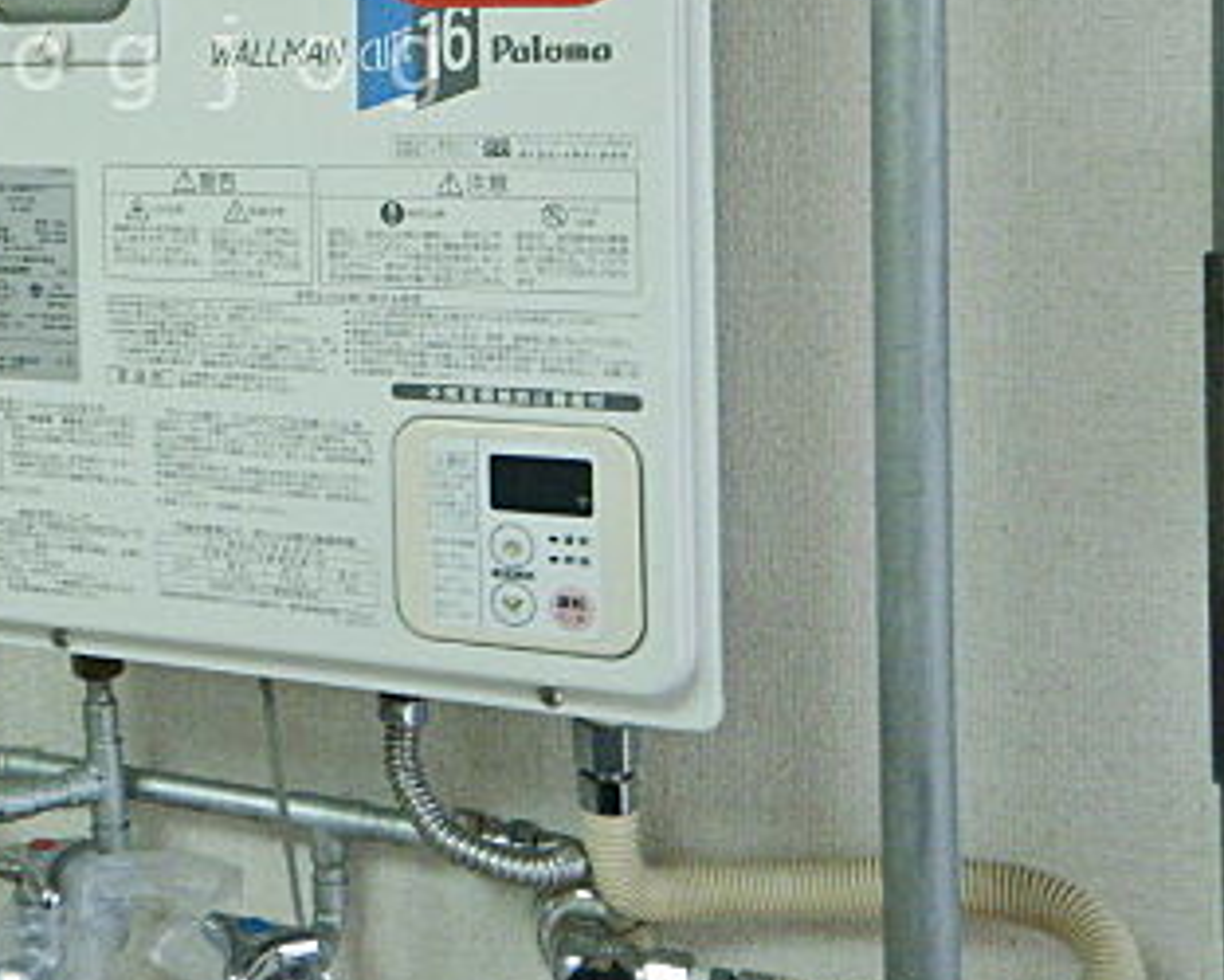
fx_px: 1740
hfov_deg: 37.0
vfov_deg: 29.9
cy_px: 63
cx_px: 192
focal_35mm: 48
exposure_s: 1/13
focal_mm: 4.3
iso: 200
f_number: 2.8
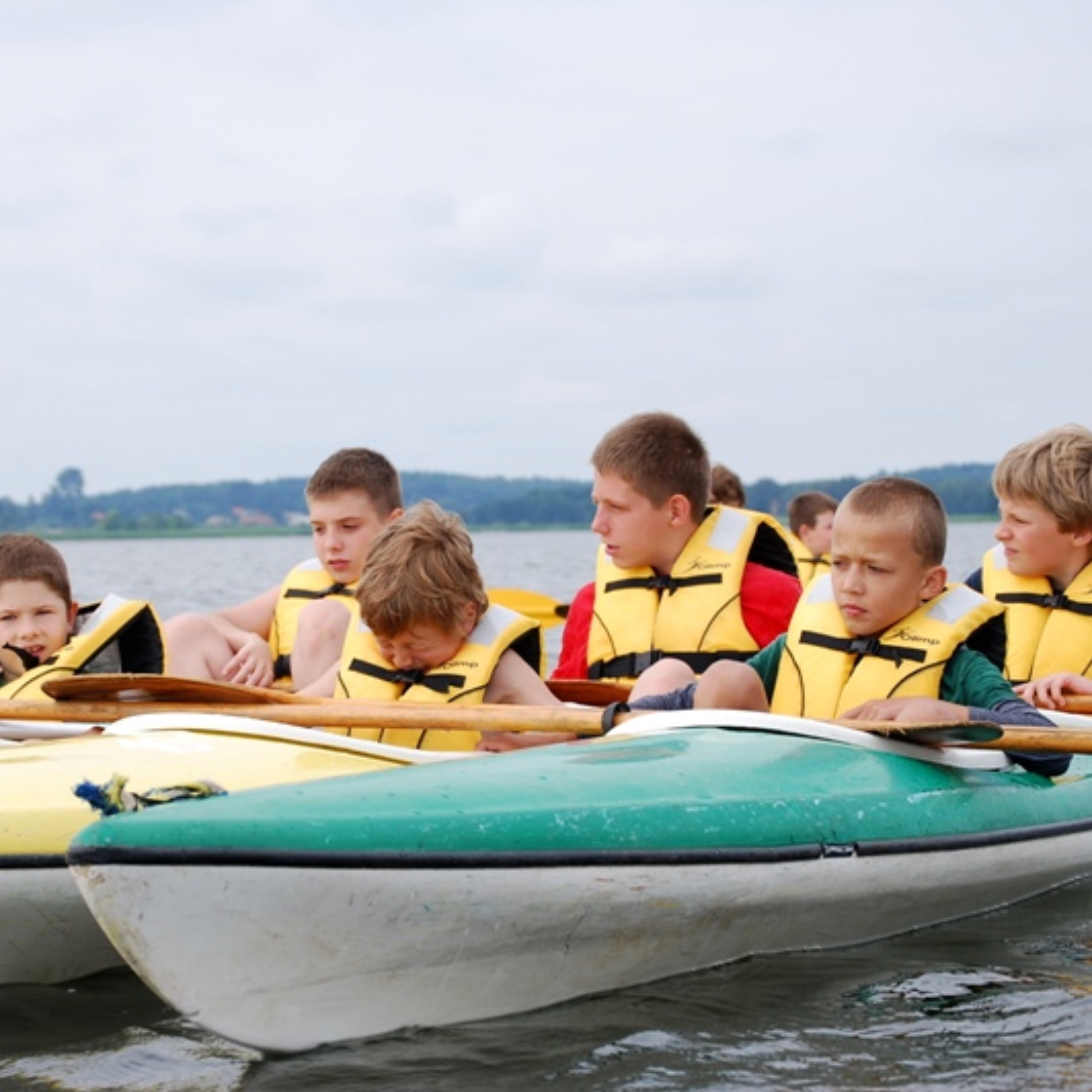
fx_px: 3770
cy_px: 543
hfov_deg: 16.5
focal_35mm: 106
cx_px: 425
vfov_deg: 16.5
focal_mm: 55
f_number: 8
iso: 100
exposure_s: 1/250
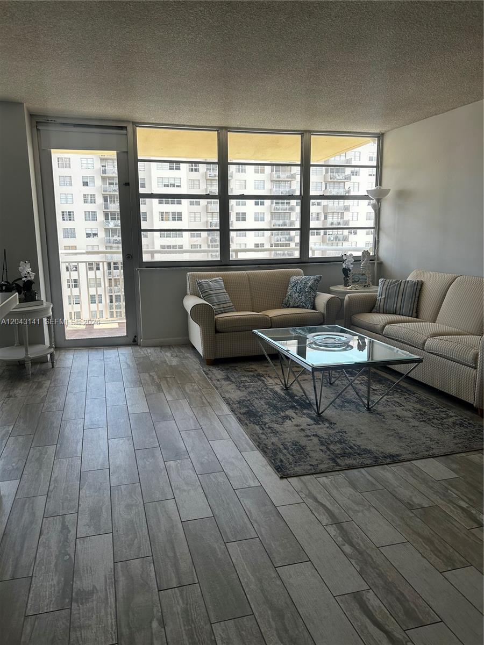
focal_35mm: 26
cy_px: 322
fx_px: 485
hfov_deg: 53.1
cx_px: 242
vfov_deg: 67.3
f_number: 1.5
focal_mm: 5.7
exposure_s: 1/533
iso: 50
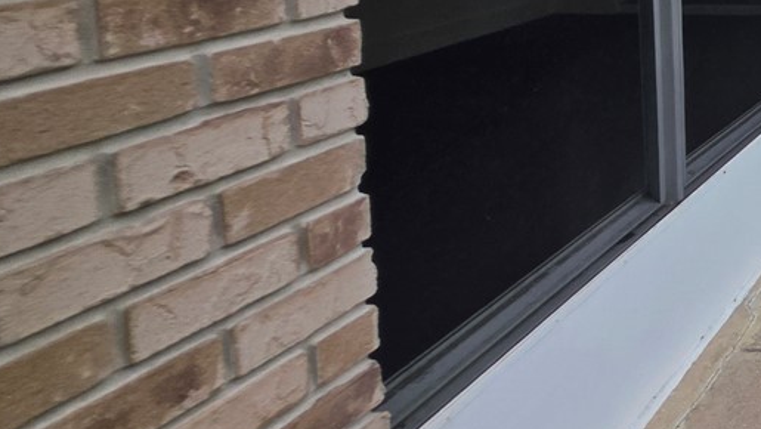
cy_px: -15
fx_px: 888
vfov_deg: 25.6
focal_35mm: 44
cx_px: 1169
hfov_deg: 28.1
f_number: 1.9
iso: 25
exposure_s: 1/120
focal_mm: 2.2
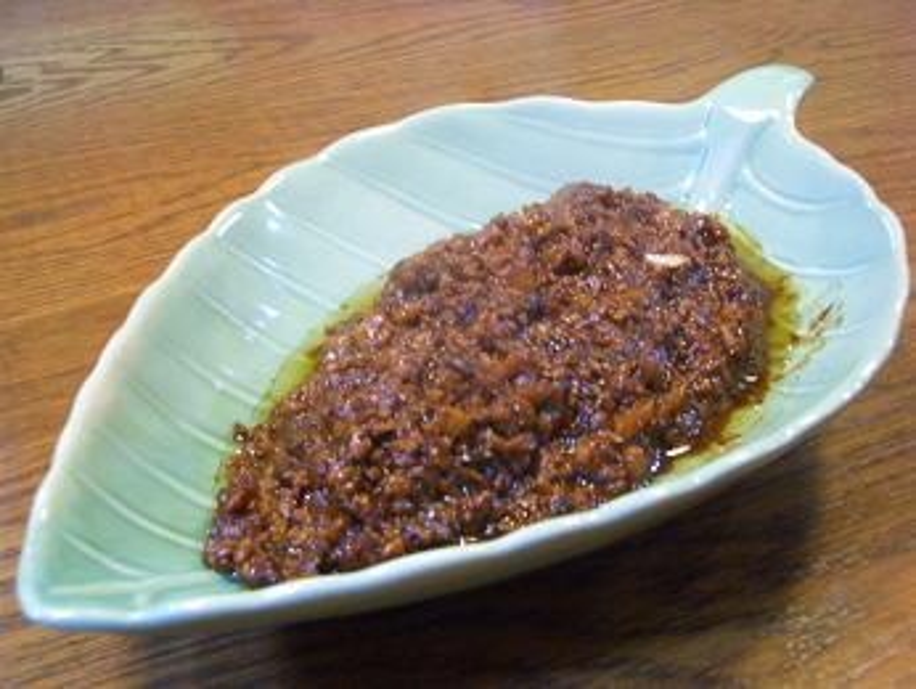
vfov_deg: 29.7
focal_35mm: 49
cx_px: 458
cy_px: 344
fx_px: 1298
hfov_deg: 38.9
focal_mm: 8.2
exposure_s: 1/13
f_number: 3.1
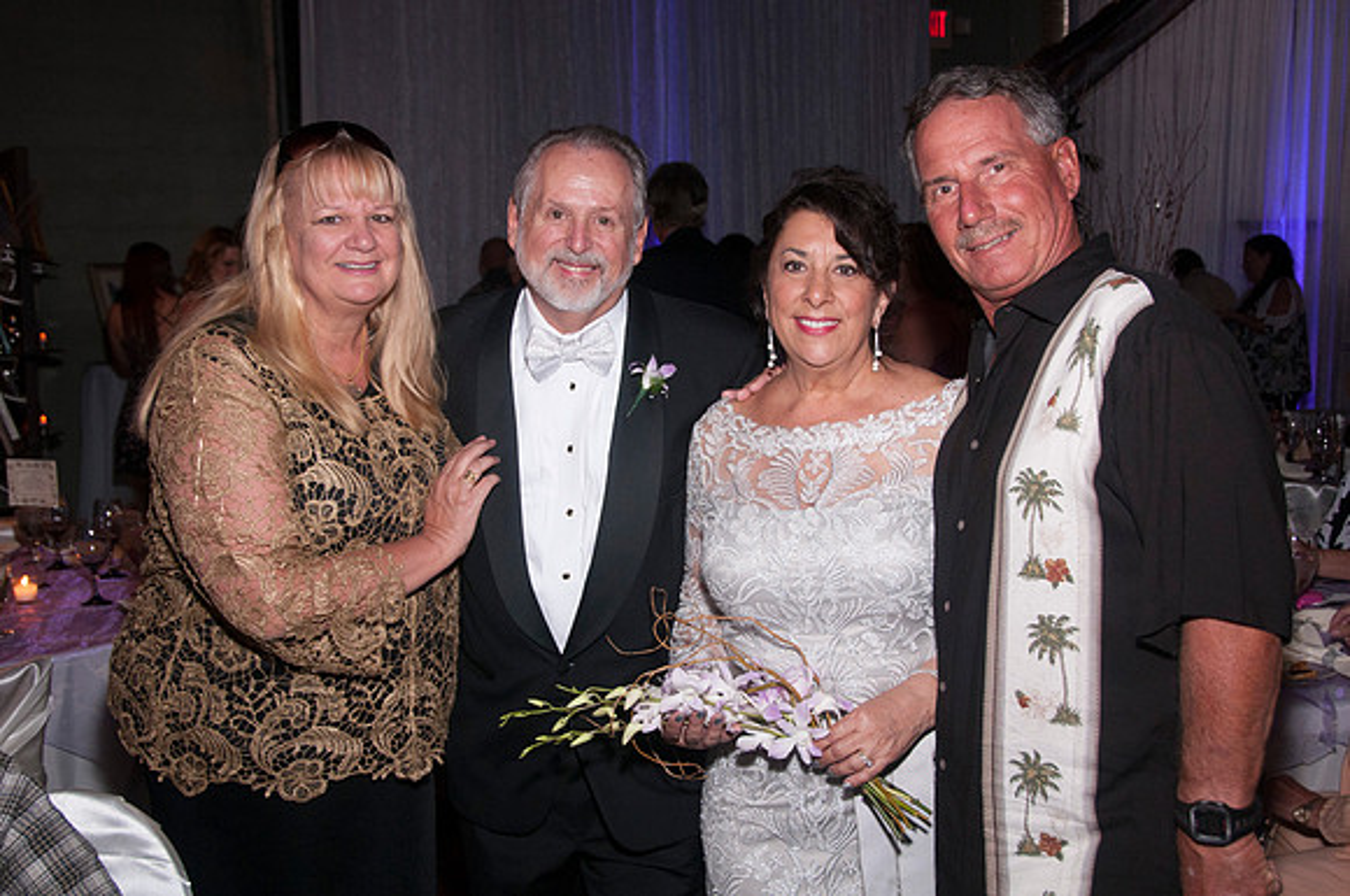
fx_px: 1460
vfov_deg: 34.1
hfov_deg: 49.6
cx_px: 675
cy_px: 448
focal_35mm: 39
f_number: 5.6
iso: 400
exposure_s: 1/60
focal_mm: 26
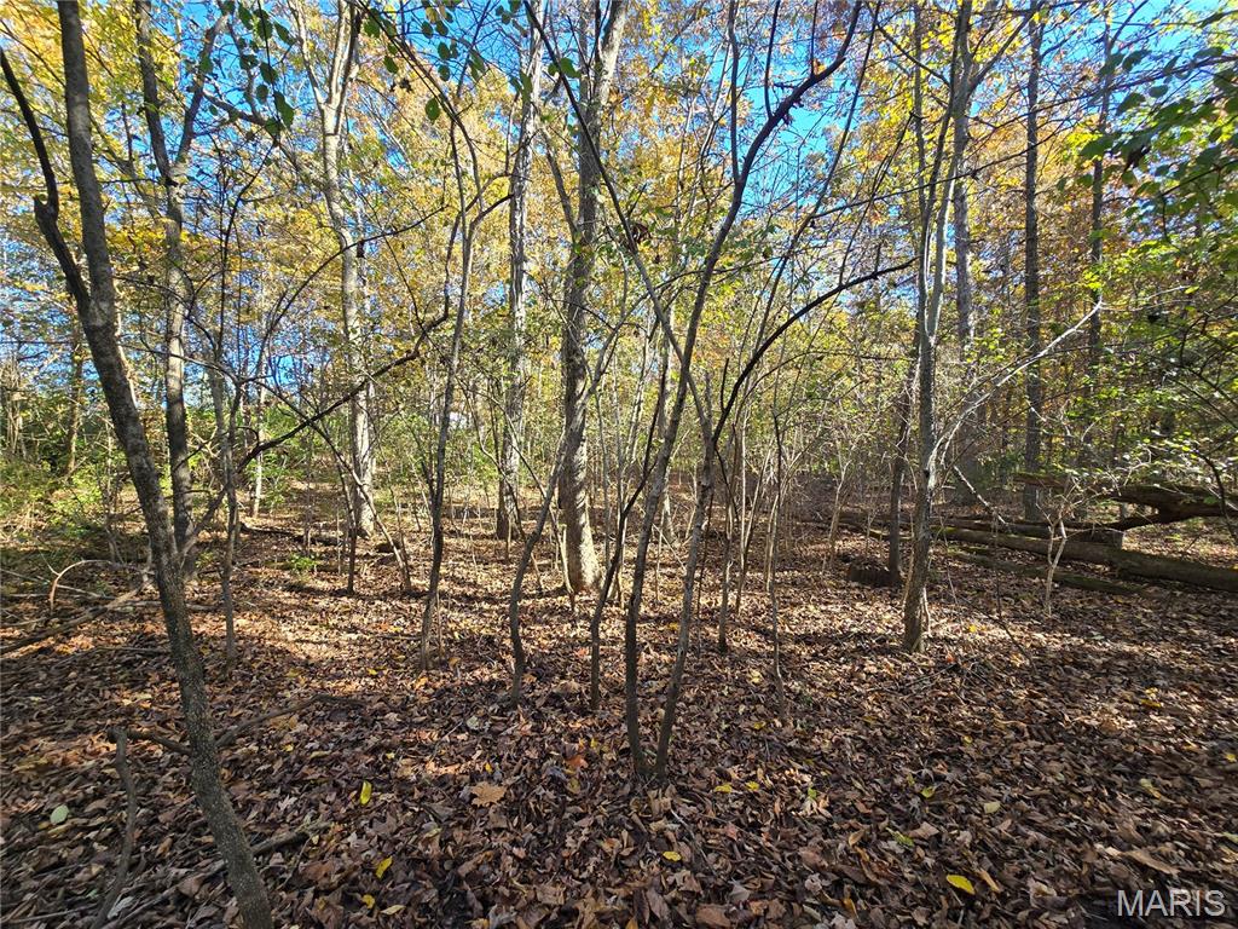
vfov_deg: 89.9
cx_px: 619
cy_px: 464
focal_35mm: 13
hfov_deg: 106.2
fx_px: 465
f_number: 2.2
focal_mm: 2.2
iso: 50
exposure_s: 1/260
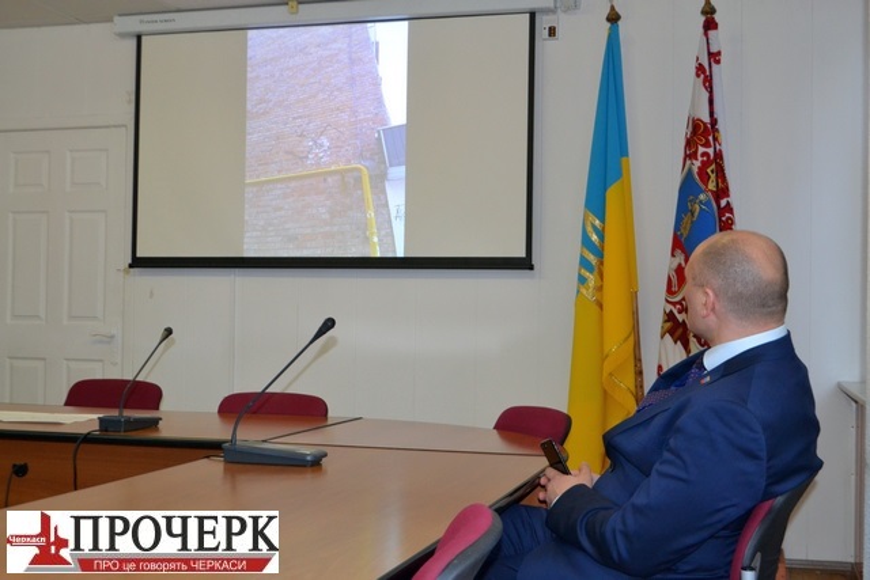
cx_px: 435
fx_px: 1088
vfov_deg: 29.9
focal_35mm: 45
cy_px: 290
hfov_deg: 43.6
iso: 1600
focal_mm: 30
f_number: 4.5
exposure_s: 1/60
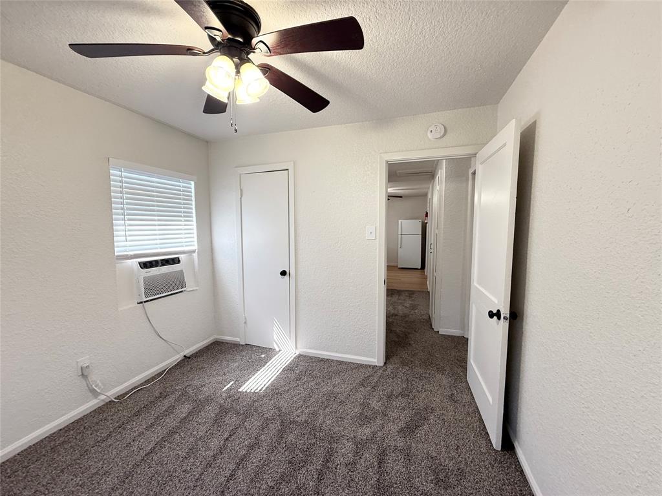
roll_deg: -0.3
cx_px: 331
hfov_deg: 102.1
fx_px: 268
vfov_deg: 85.7
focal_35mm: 14
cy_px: 248
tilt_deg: -5.4
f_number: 2.2
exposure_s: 1/120
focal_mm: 2.22
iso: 100
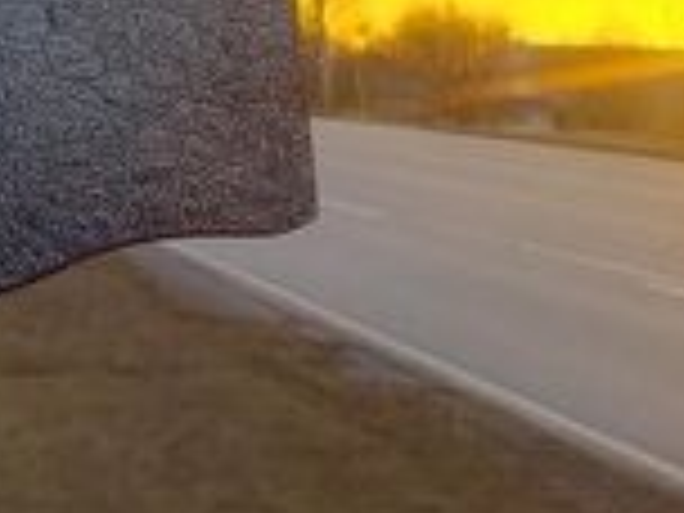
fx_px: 2391
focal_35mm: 121
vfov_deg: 11.1
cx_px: -756
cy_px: -536
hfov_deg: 13.5
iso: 100
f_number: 1.8
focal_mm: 5.56
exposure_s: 1/292
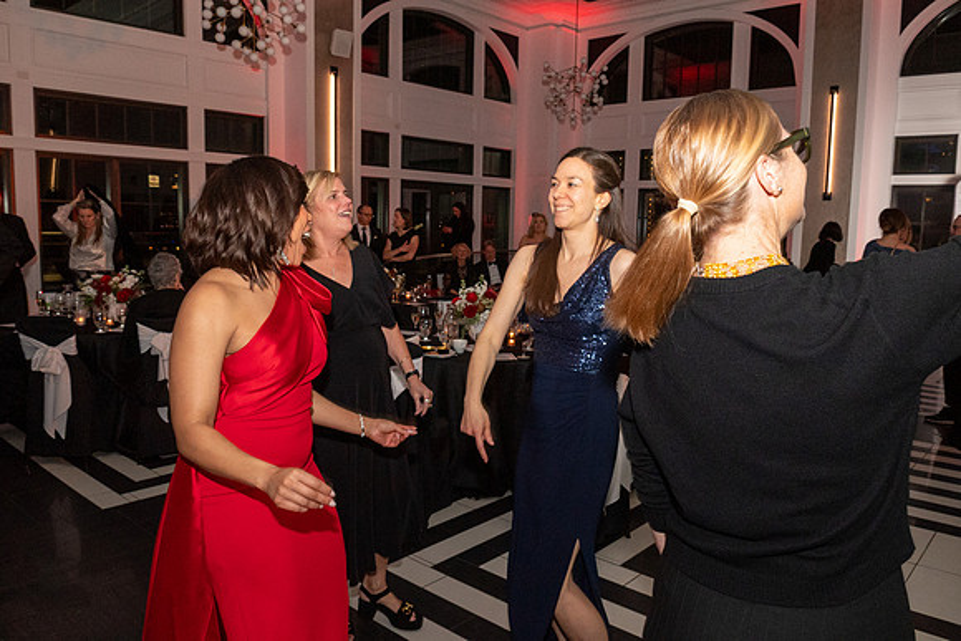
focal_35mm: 27
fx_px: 721
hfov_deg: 67.4
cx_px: 480
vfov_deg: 48.0
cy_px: 320
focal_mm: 18
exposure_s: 1/60
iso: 2000
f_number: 7.1
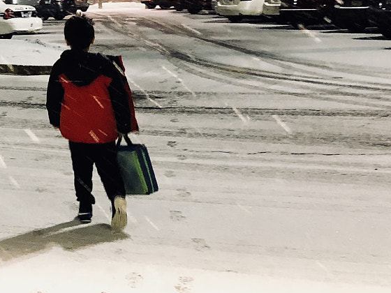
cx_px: -128
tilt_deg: +1.7
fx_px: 904
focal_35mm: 80
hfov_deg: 21.8
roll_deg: +2.8
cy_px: -34
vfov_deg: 17.8
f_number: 1.8
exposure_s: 1/9
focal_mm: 4
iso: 100
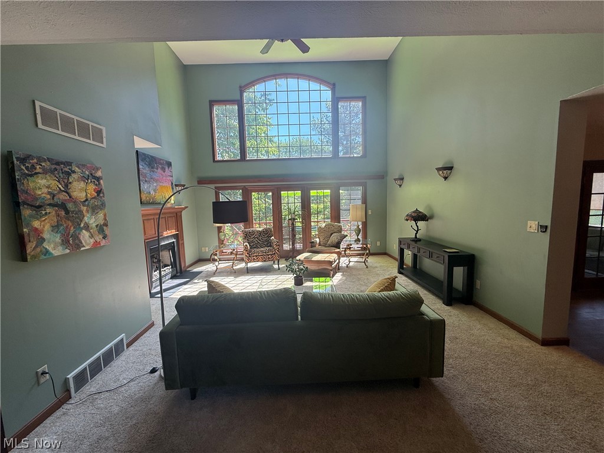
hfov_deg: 102.1
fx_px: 244
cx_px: 302
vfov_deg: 85.7
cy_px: 226
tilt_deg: -5.4
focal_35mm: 14
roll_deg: +1.6
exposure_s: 1/125
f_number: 2.2
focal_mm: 2.22
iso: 64
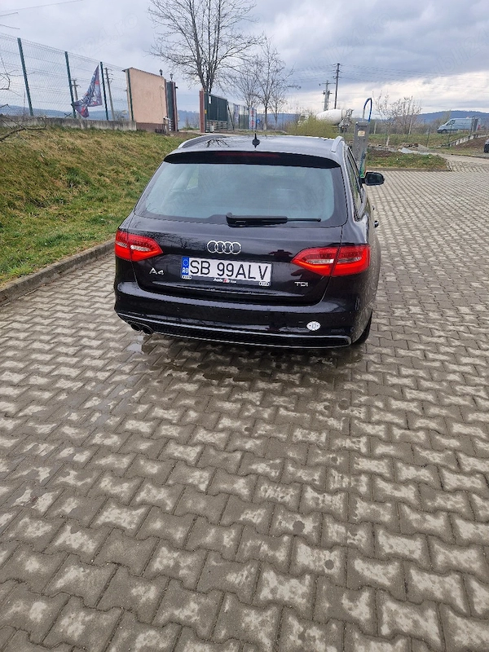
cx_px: 244
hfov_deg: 58.9
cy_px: 326
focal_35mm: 23
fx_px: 433
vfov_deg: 73.9
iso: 50
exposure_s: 1/233
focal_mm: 5.4
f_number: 1.8
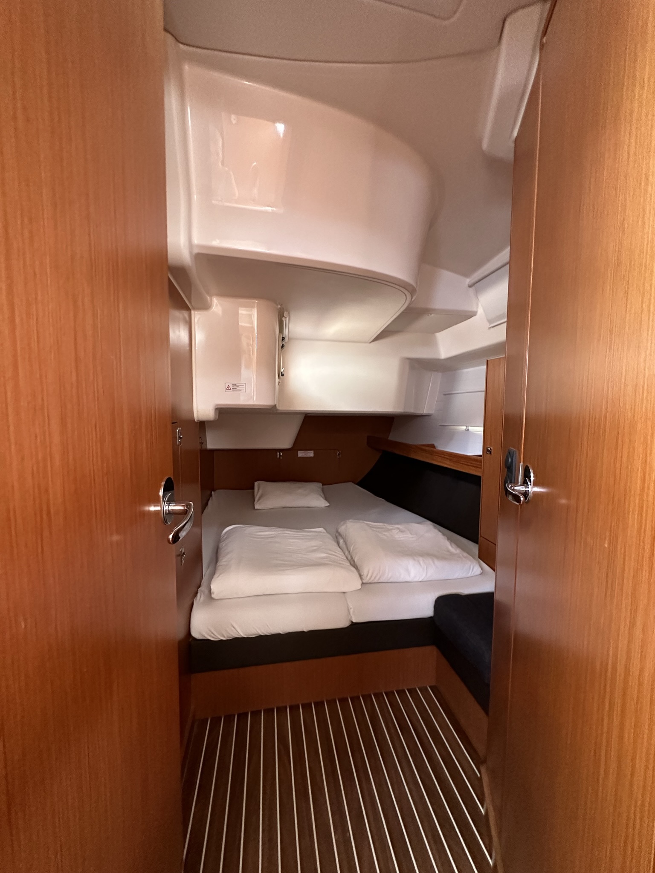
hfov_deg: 85.7
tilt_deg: -5.6
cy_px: 436
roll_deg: +1.0
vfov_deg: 102.1
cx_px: 328
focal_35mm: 14
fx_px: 353
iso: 1000
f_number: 2.2
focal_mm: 2.22
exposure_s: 1/60
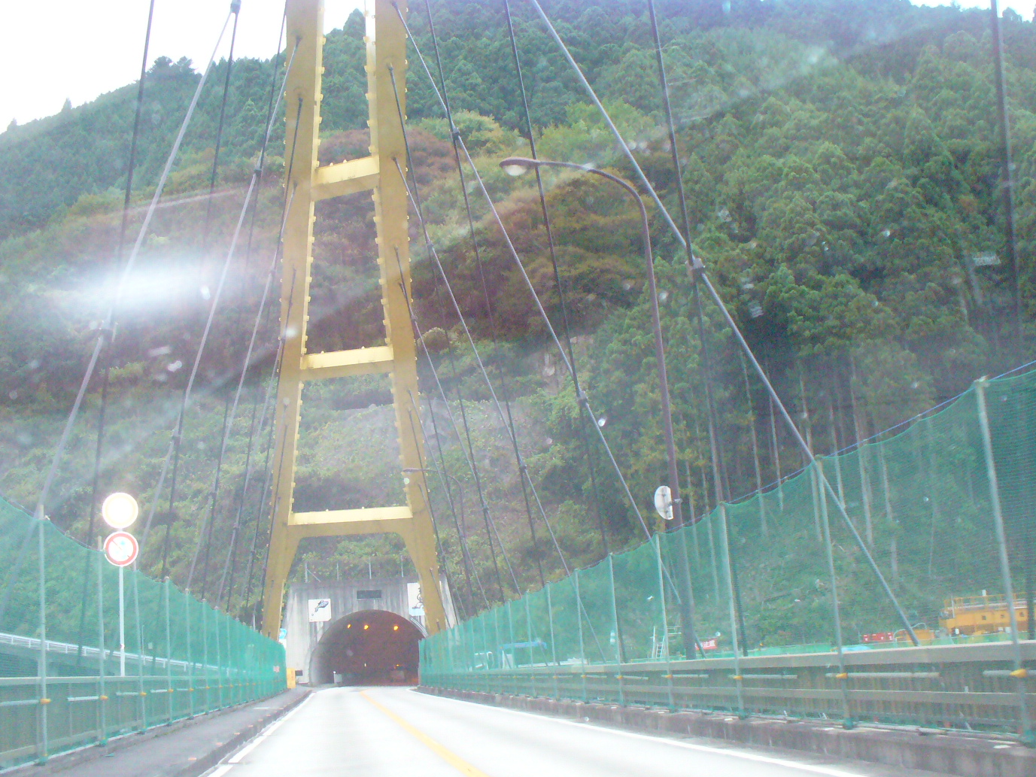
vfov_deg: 33.6
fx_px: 1287
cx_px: 482
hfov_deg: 43.8
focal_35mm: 43
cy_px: 381
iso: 400
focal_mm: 6.1
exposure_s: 1/160
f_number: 2.8
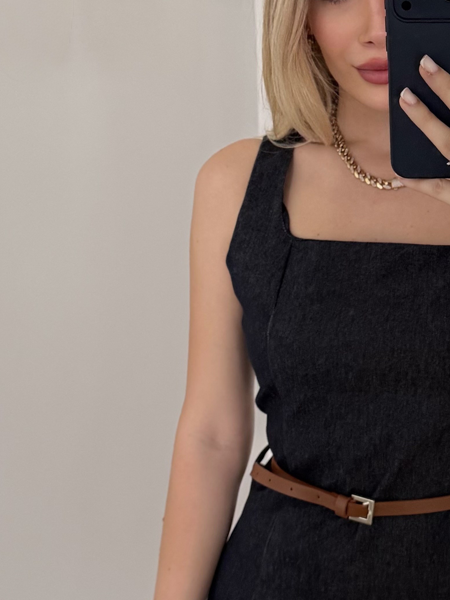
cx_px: 458
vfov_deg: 29.3
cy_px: 249
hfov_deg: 21.4
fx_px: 1144
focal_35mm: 66
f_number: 1.78
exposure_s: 1/60
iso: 250
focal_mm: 6.76
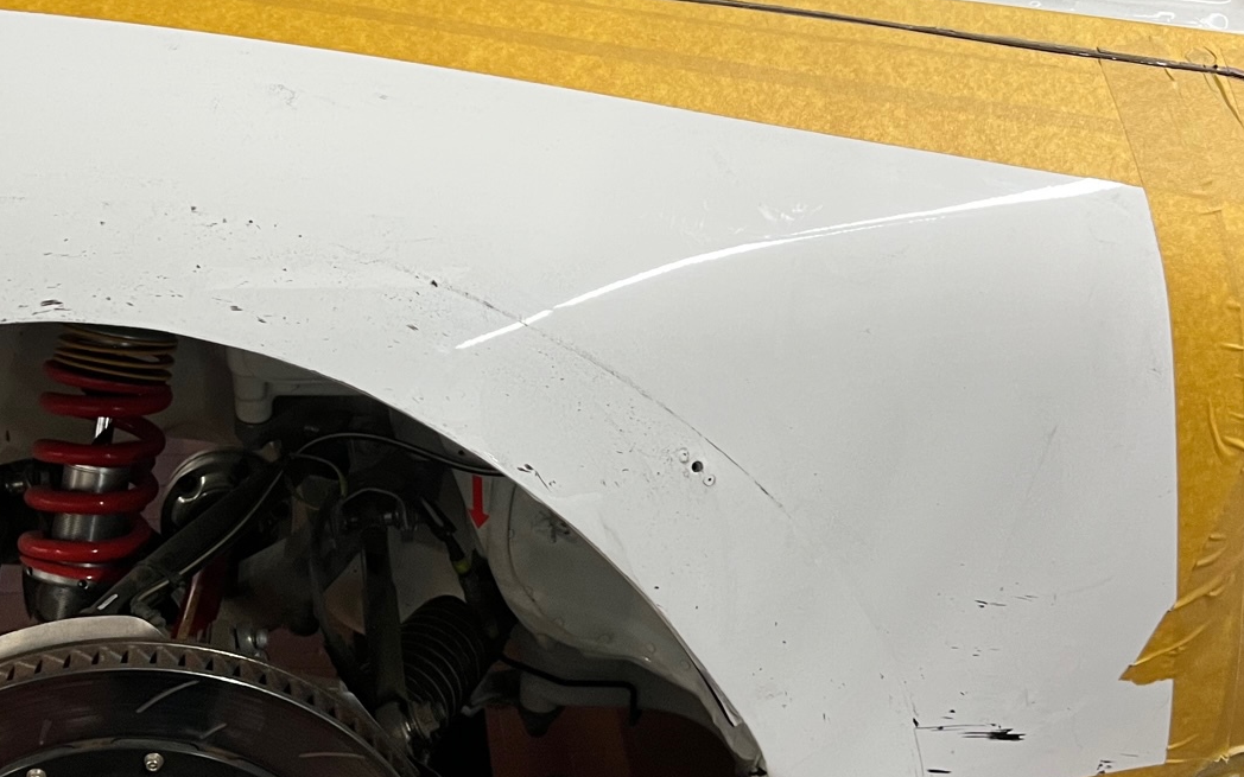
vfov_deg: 24.4
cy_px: 448
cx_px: 414
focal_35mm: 53
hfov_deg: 37.8
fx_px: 1797
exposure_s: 1/50
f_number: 1.5
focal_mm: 5.7
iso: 100
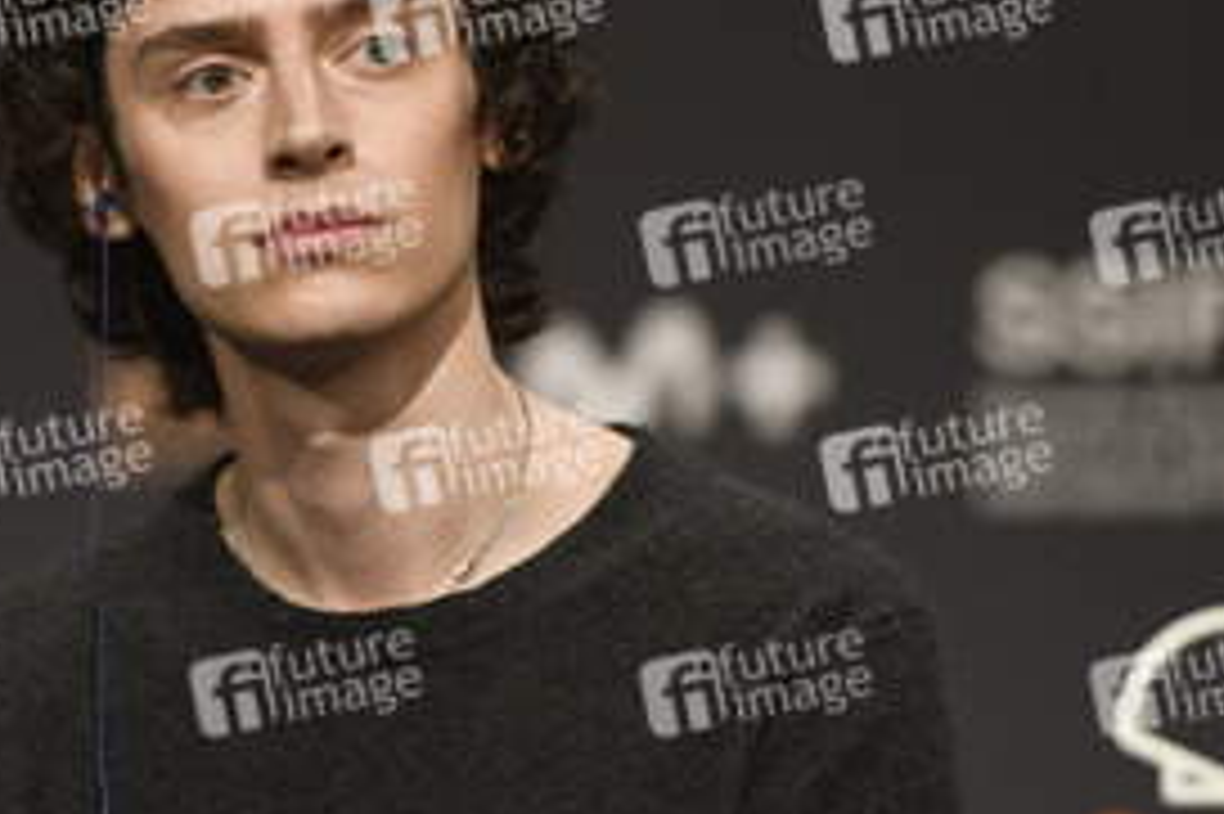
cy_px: 346
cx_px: 367
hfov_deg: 6.2
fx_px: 11281
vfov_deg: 4.1
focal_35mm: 332
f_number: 3.2
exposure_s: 1/320
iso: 1250
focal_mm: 200
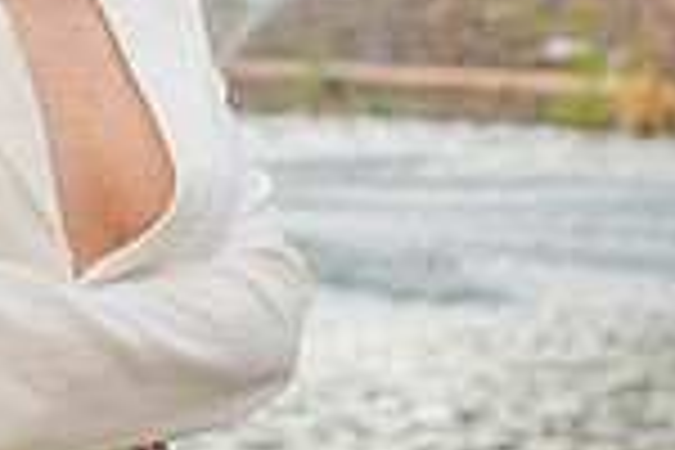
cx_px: -492
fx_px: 5475
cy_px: -75
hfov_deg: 6.9
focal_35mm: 292
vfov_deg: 4.7
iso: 200
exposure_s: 1/125
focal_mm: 70
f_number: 5.6
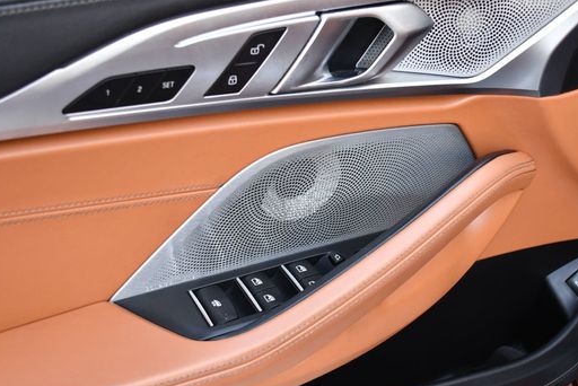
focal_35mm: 50
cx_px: 332
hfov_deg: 39.5
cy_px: 168
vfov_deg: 27.0
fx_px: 803
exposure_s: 1/250
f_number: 3.8
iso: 450
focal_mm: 20
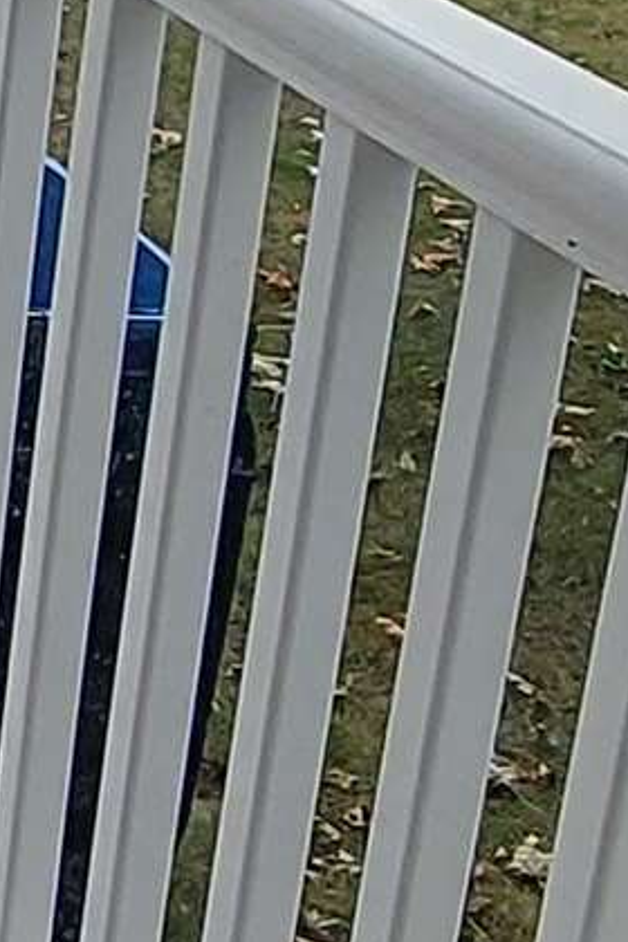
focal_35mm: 99
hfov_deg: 11.4
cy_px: -52
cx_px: -906
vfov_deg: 19.8
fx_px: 2590
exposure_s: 1/880
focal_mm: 1.74
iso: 50
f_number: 2.2
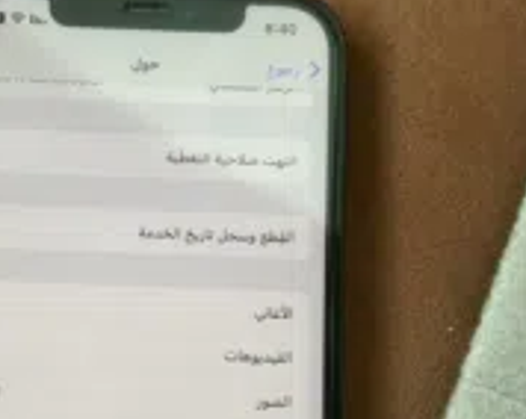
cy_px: 307
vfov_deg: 26.3
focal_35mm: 57
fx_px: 886
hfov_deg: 32.6
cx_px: 157
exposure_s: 1/80
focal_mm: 5.7
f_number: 1.5
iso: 100
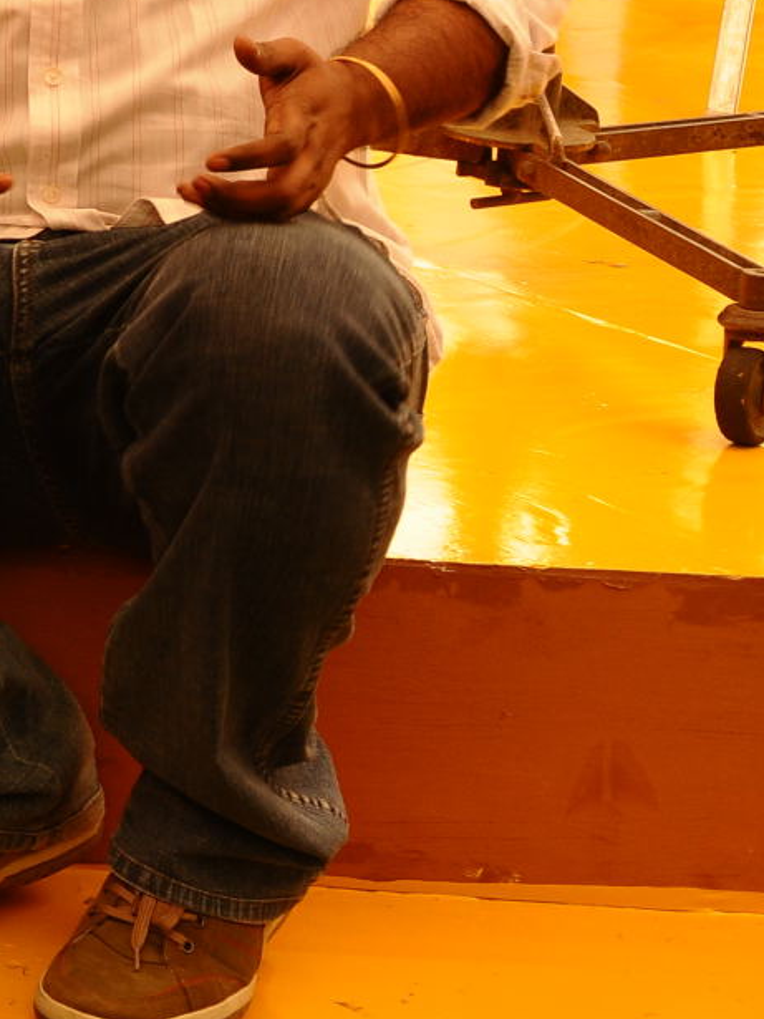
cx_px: -930
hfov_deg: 7.3
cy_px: -91
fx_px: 5652
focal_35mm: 192
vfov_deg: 10.2
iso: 400
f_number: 4.5
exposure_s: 1/125
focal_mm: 40
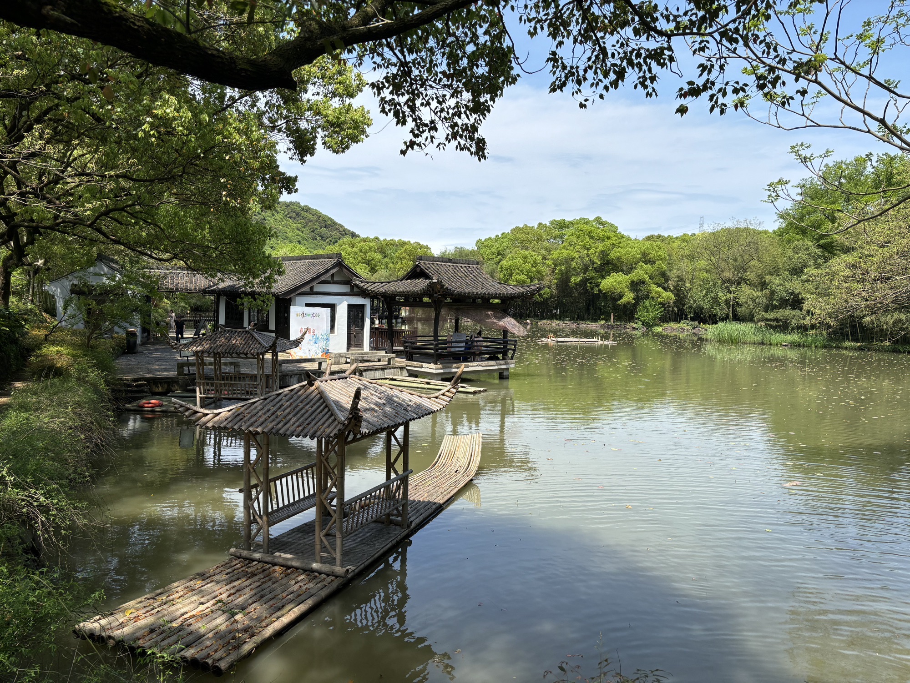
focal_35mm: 26
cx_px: 455
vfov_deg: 53.1
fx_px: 684
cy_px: 342
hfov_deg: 67.3
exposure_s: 1/2639
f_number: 1.6
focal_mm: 5.96
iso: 50
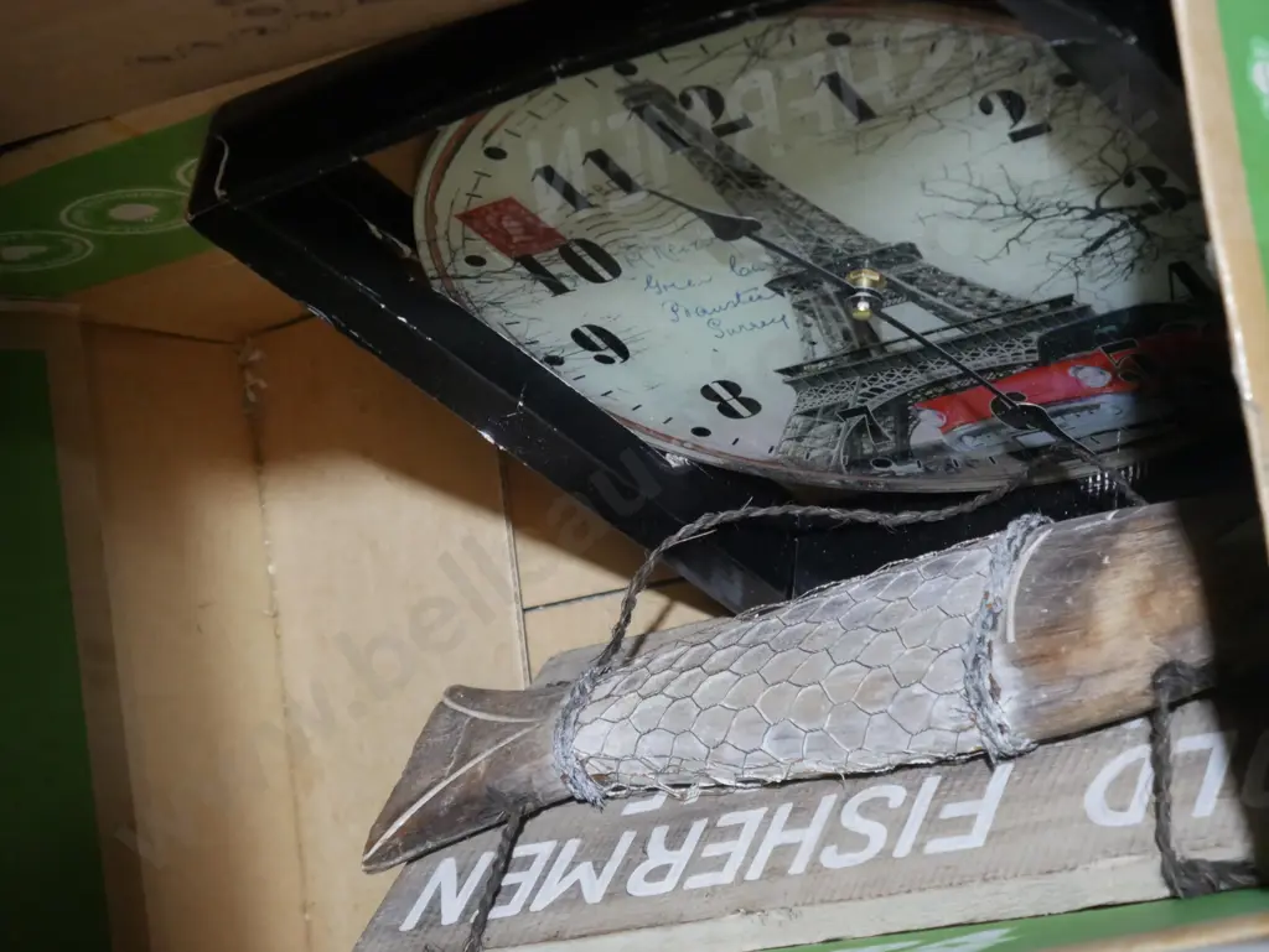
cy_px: 476
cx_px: 634
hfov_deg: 23.3
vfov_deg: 17.6
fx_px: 3081
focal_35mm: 84
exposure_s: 1/100
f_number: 5.6
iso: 2500
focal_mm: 42
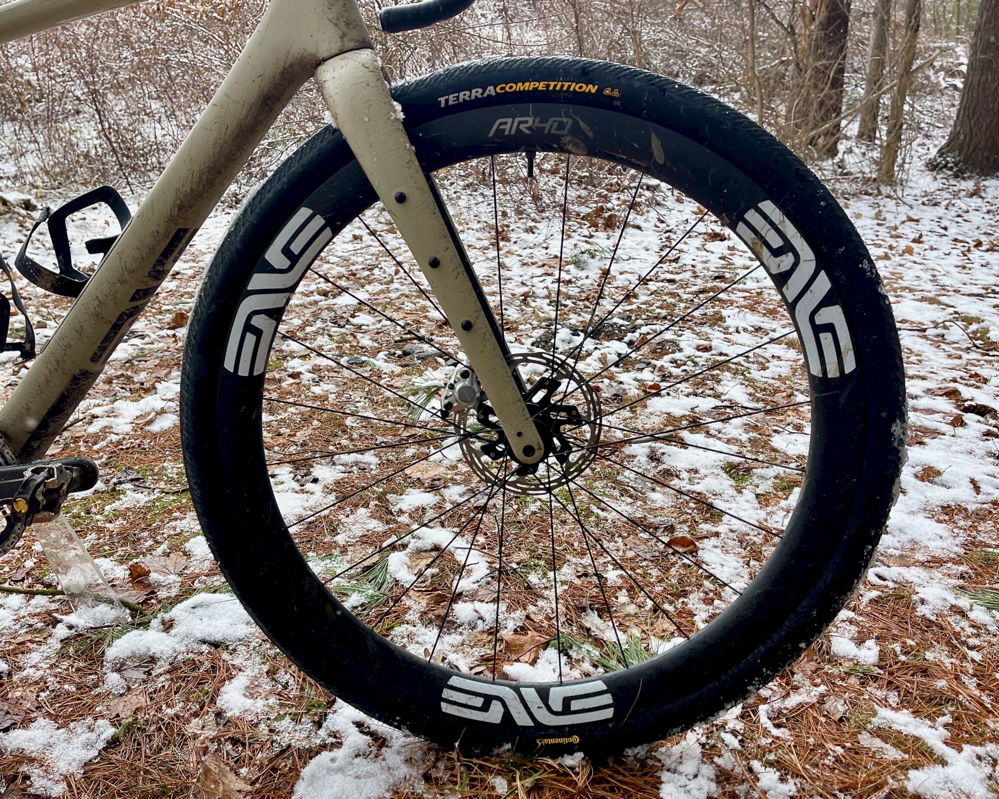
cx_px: 450
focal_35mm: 27
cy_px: 395
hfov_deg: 63.9
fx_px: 798
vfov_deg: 53.2
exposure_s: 1/490
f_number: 1.6
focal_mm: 5.1
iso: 32
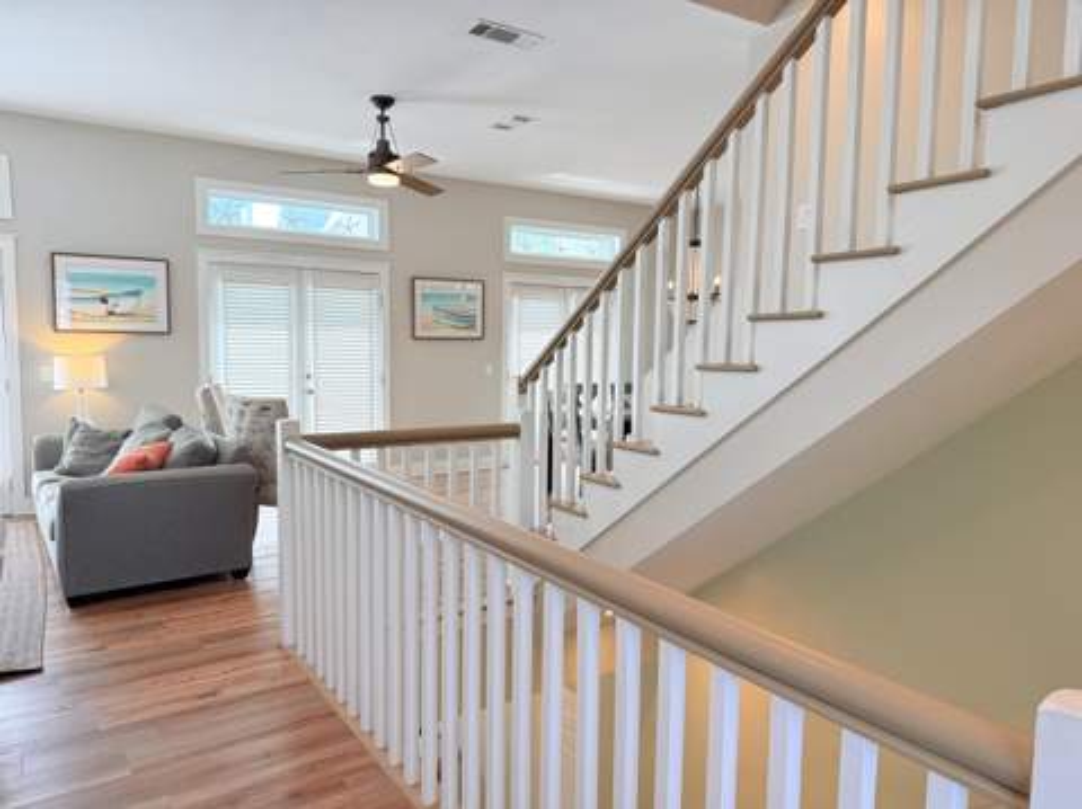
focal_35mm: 24
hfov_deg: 71.7
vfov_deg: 56.7
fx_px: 749
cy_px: 404
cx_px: 541
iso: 125
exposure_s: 1/230
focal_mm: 6.76
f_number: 1.78
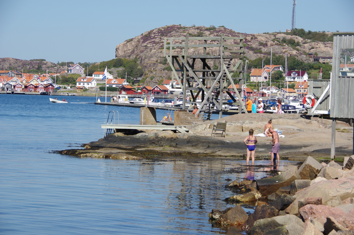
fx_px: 1297
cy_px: 118
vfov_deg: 10.4
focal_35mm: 132
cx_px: 177
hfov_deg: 15.5
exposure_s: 1/250
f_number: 13
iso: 200
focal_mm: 88
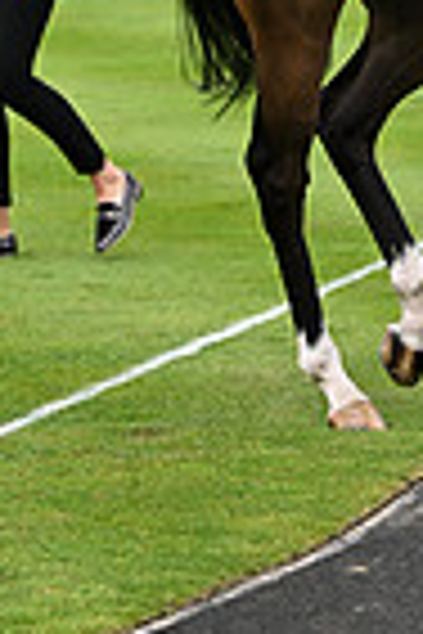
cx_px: 612
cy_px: -351
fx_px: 5340
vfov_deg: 6.7
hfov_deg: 4.5
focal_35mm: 303
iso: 800
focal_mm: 95
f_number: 4.5
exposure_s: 1/1250
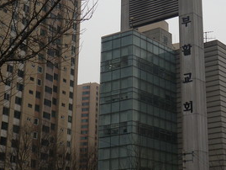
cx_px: 173
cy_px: 40
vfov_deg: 17.9
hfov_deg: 23.6
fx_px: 536
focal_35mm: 82
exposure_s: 1/200
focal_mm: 8.7
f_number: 4.2
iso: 80
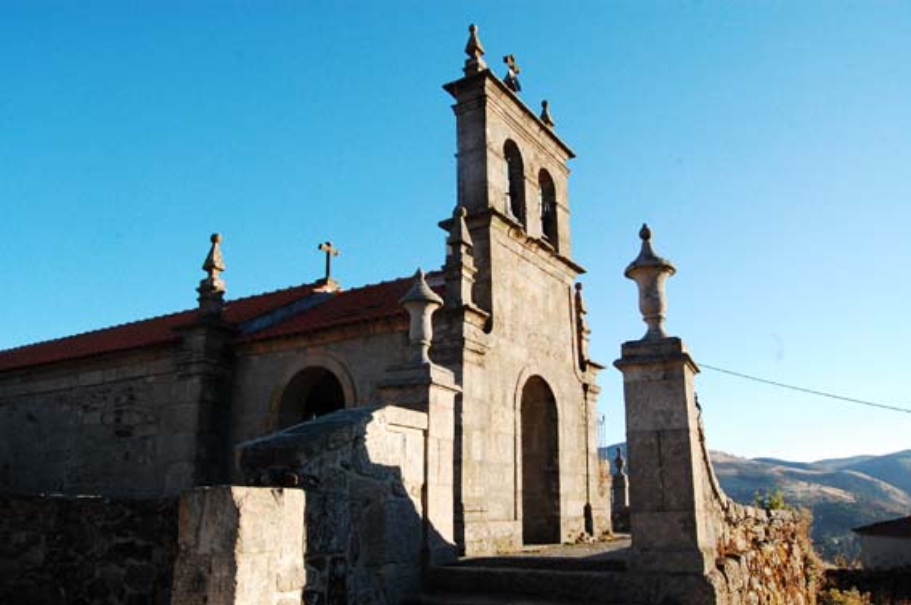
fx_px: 683
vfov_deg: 47.9
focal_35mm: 27
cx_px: 456
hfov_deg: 67.4
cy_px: 302
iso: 1600
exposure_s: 1/640
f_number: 13
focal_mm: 18
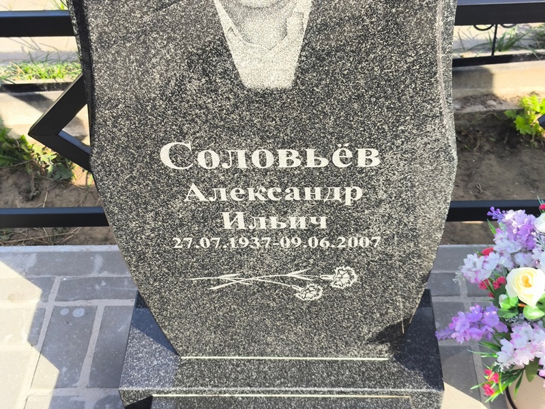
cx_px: 272
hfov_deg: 38.2
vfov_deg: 29.1
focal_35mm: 50
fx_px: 788
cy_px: 204
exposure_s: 1/338
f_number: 1.7
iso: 50
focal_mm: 4.71
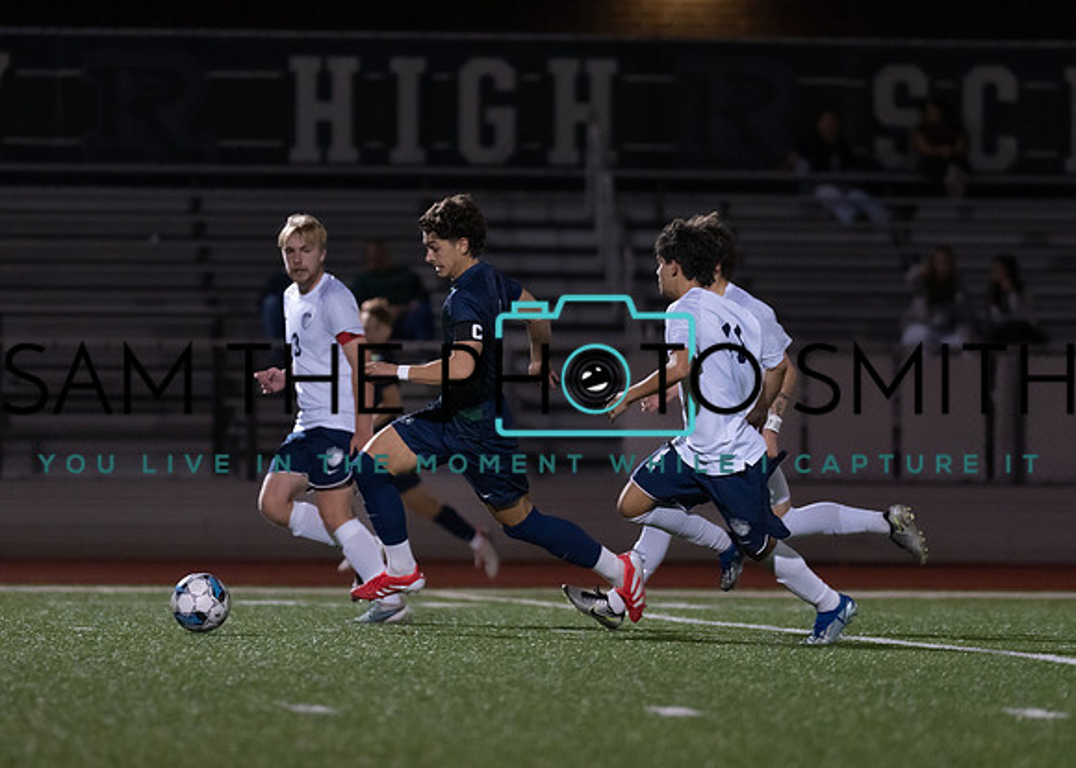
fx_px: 9967
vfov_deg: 4.4
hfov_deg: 6.2
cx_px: 571
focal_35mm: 326
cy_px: 401
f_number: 2.8
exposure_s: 1/1250
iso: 2500
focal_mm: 200
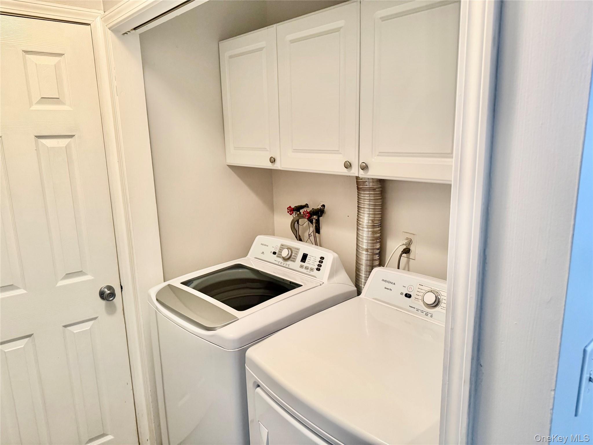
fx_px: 411
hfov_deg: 71.6
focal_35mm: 24
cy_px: 222
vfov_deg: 56.8
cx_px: 296
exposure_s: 1/60
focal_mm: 6.76
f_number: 1.78
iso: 320
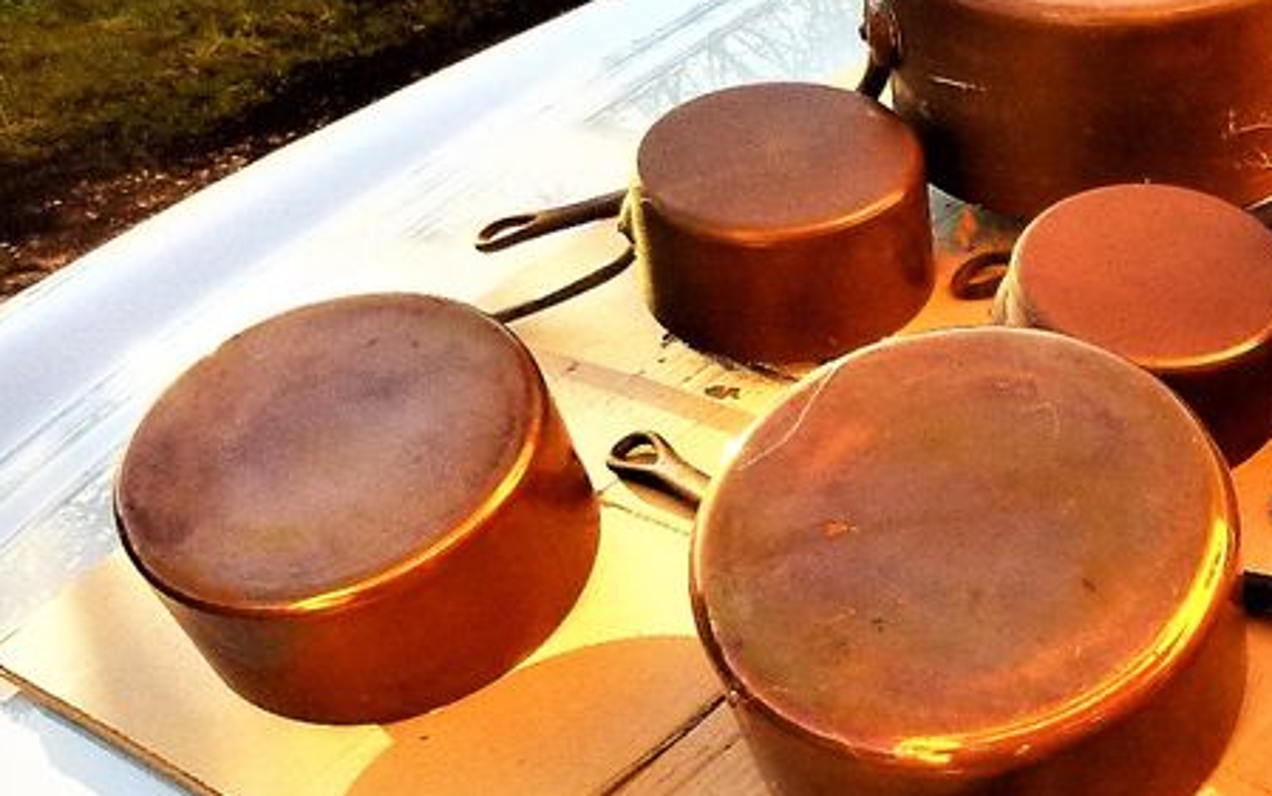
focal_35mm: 59
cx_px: 1365
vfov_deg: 21.9
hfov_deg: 31.1
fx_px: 2046
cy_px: 530
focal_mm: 4.5
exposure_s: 1/640
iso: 400
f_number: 3.3
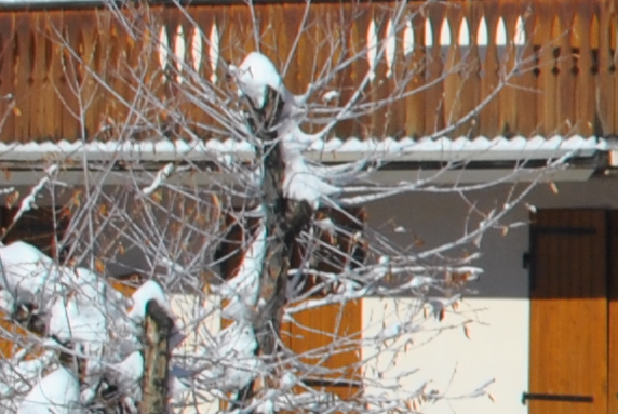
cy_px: 119
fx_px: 4538
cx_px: 2012
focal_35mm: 264
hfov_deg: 6.8
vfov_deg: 5.2
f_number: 9
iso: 100
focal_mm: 26
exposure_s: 1/320
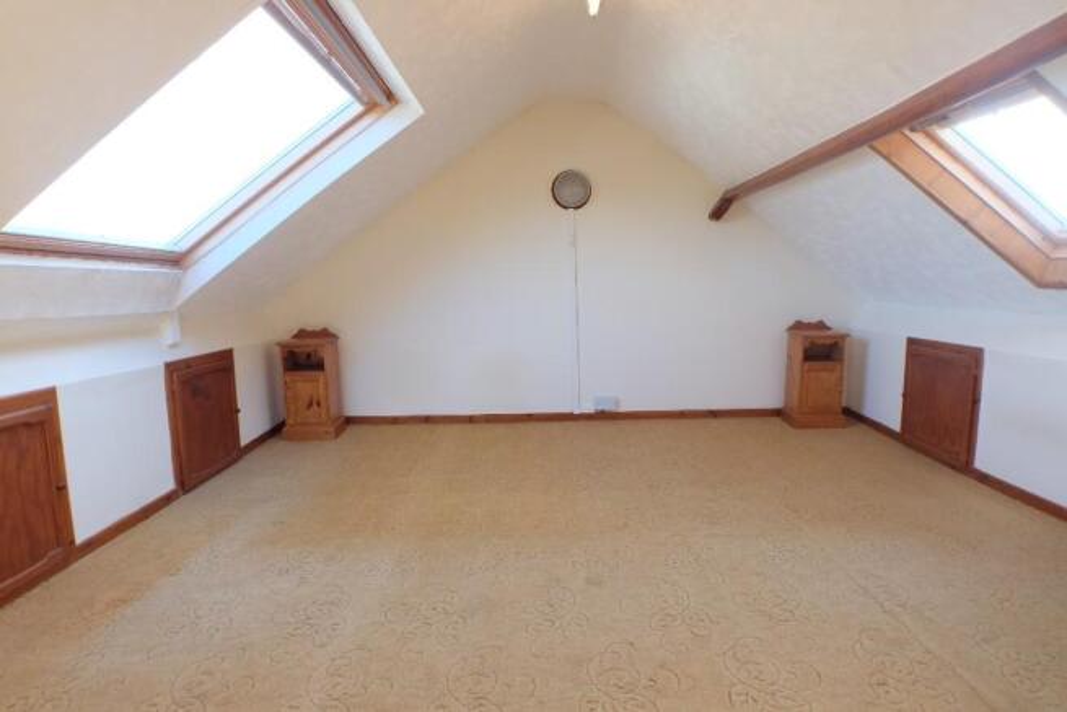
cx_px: 534
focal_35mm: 24
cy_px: 356
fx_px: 711
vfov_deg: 53.2
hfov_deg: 73.7
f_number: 4
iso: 400
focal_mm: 16
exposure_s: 1/70
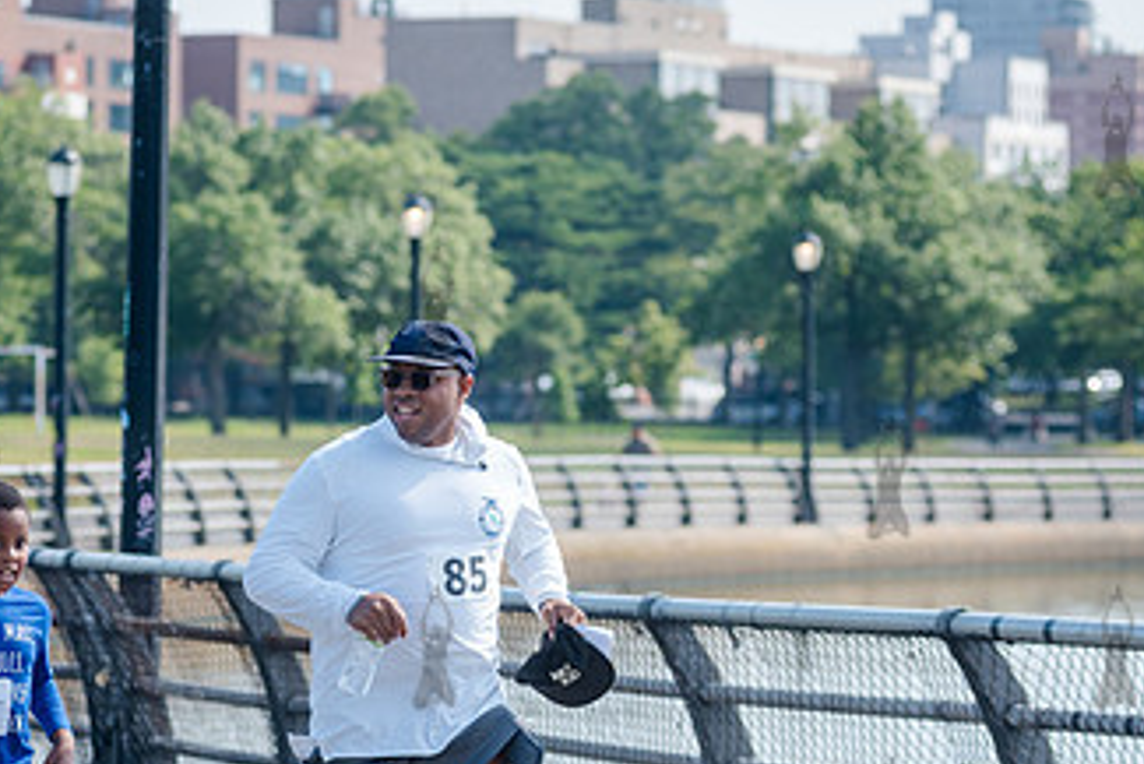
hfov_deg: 10.3
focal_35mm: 200
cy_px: 646
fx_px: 6358
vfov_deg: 6.9
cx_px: 433
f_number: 4
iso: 500
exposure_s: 1/2000
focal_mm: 112
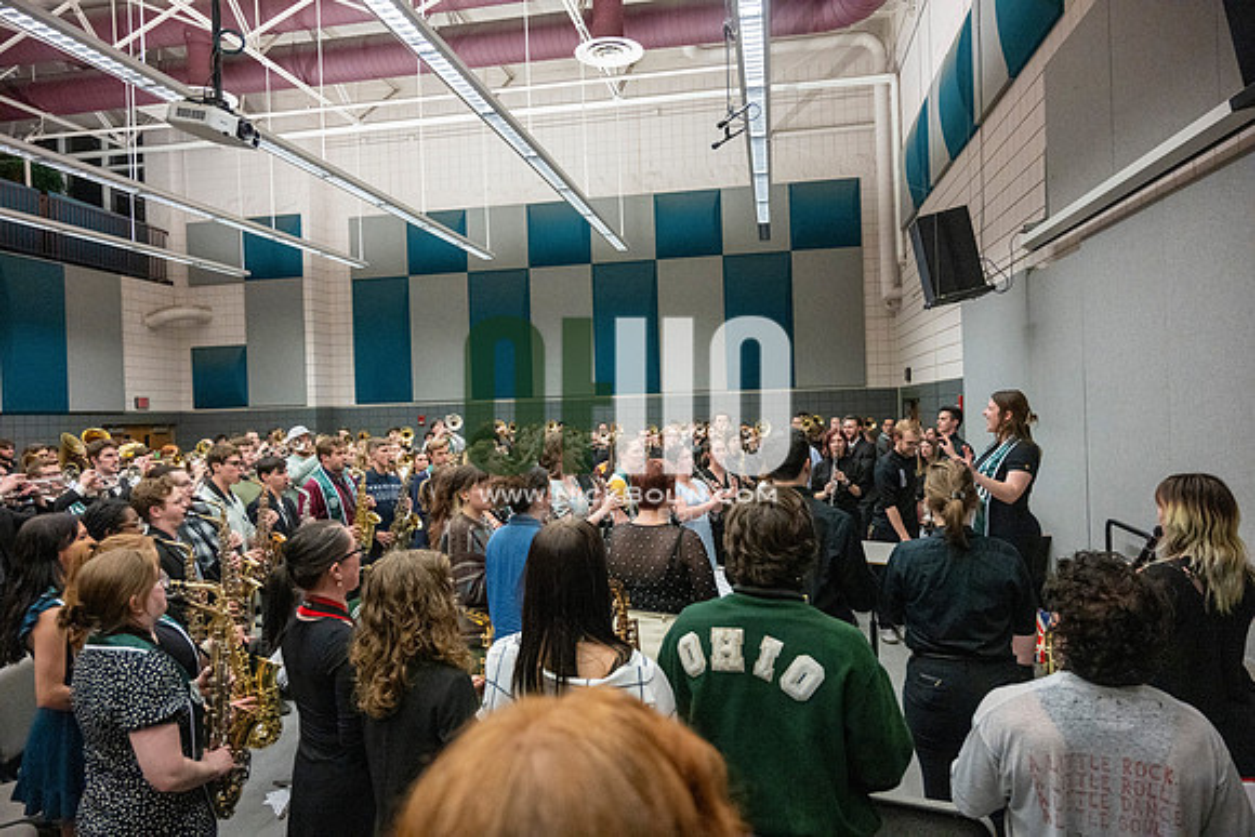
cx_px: 628
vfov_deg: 53.2
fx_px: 837
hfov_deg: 73.7
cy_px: 418
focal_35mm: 24
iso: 10000
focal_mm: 24
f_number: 4
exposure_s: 1/500
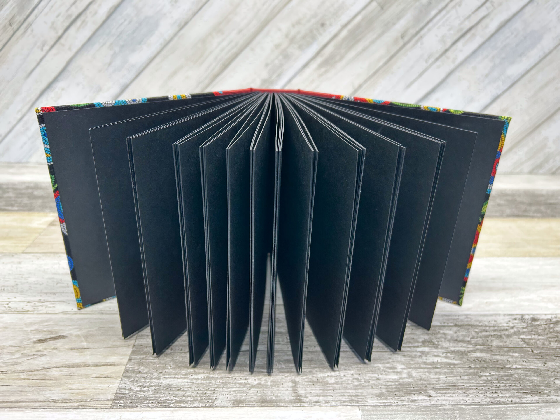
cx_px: 280
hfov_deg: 67.3
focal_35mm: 26
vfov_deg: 53.1
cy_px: 210
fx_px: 421
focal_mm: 5.7
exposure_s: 1/120
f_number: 1.5
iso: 100
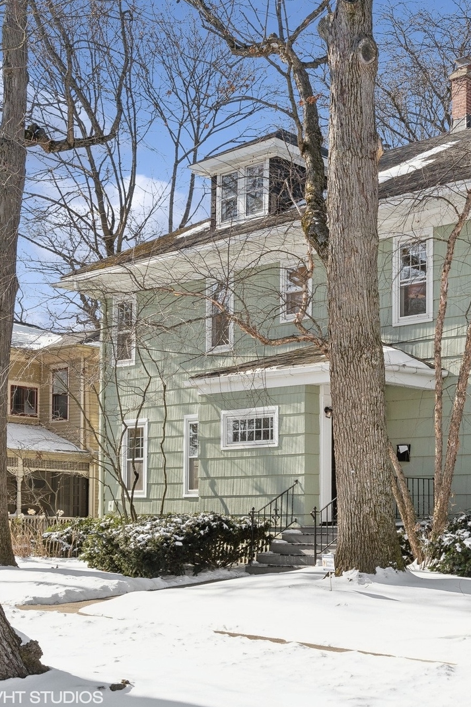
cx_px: 502
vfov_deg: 41.9
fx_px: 923
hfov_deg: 26.6
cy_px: 355
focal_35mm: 47
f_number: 9.5
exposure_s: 1/180
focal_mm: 21
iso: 200
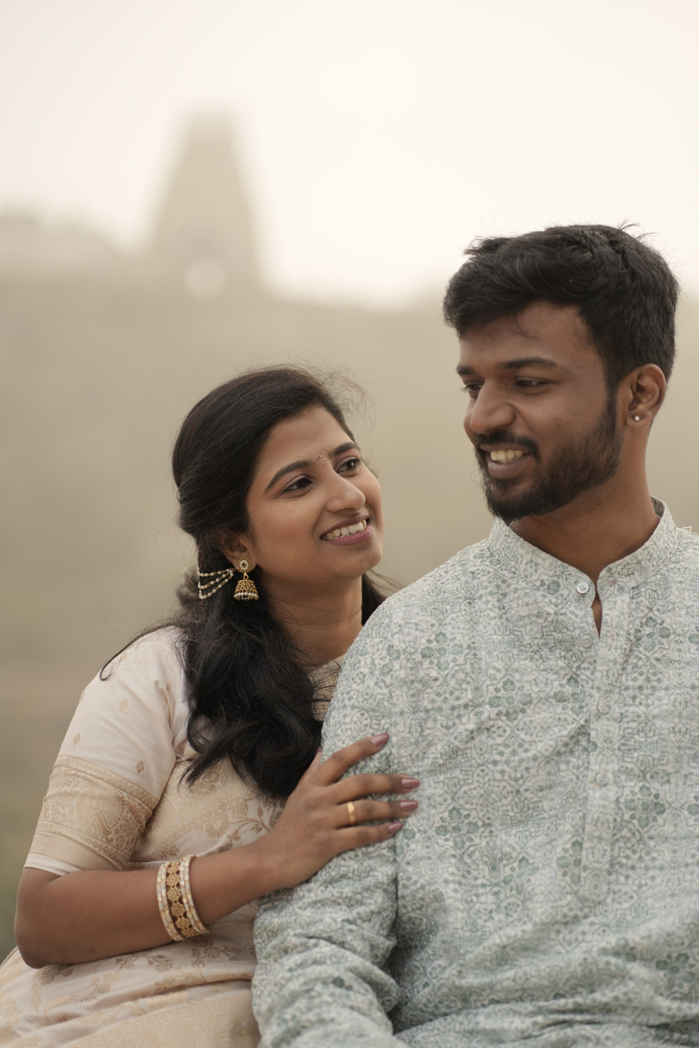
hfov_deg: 16.1
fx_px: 2475
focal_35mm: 85
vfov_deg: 23.9
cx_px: 350
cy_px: 524
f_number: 2.2
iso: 200
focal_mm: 85
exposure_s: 1/800
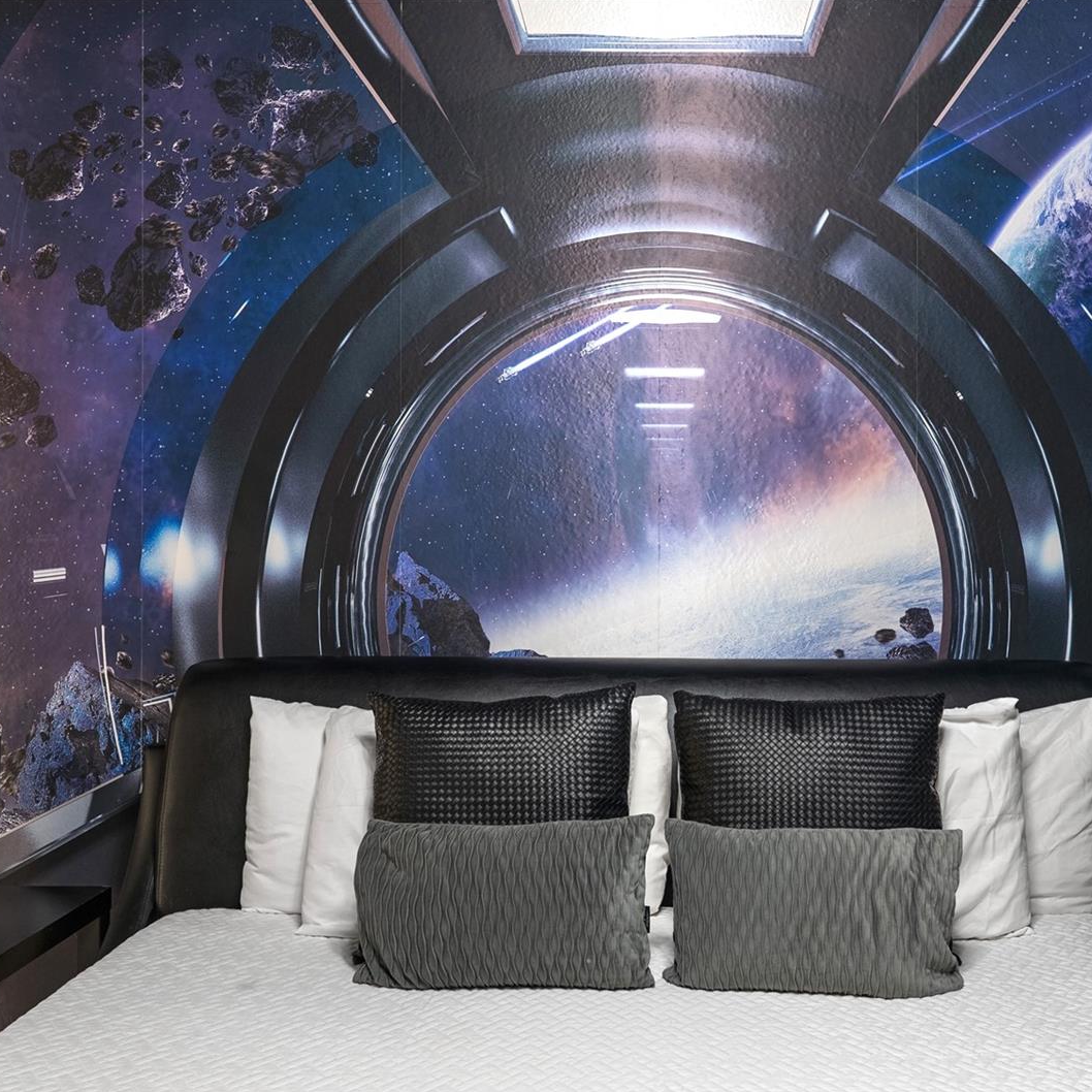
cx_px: 664
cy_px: 547
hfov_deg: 45.8
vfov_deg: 46.0
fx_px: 1285
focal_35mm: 36
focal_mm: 28
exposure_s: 1
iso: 400
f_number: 5.6
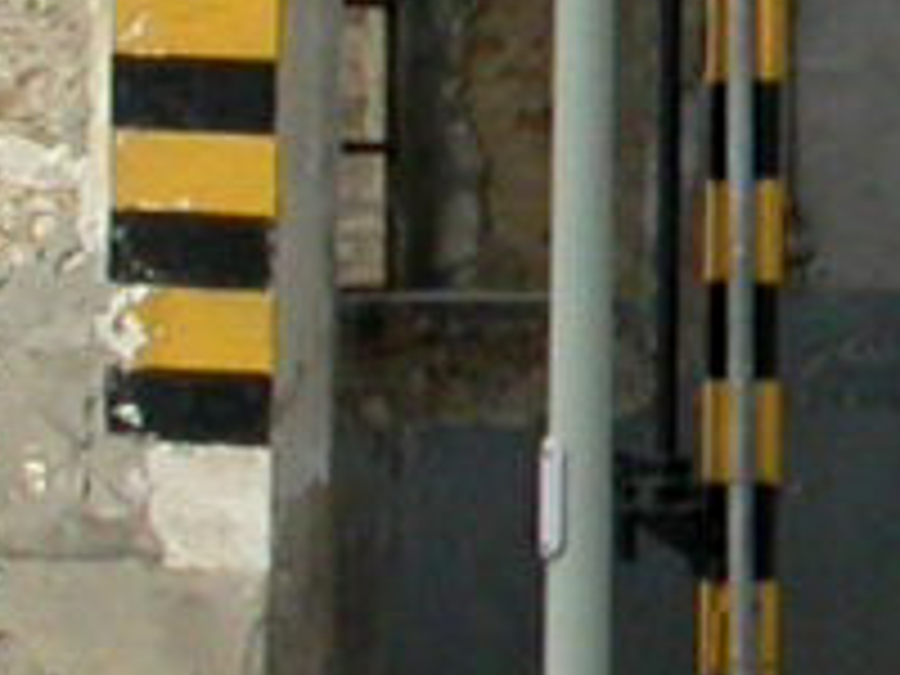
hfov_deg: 4.1
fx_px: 12454
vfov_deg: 3.1
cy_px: -180
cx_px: 1773
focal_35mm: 479
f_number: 6.2
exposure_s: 1/409
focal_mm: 12.4
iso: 100
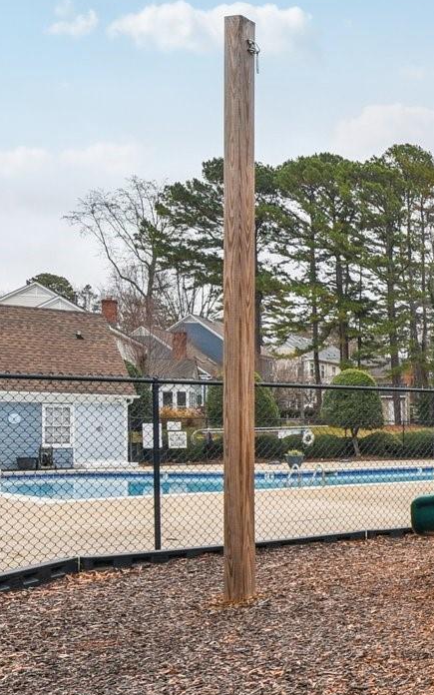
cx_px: 744
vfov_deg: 41.6
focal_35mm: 48
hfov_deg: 20.5
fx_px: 908
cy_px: 430
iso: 200
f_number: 8
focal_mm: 16
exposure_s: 1/200
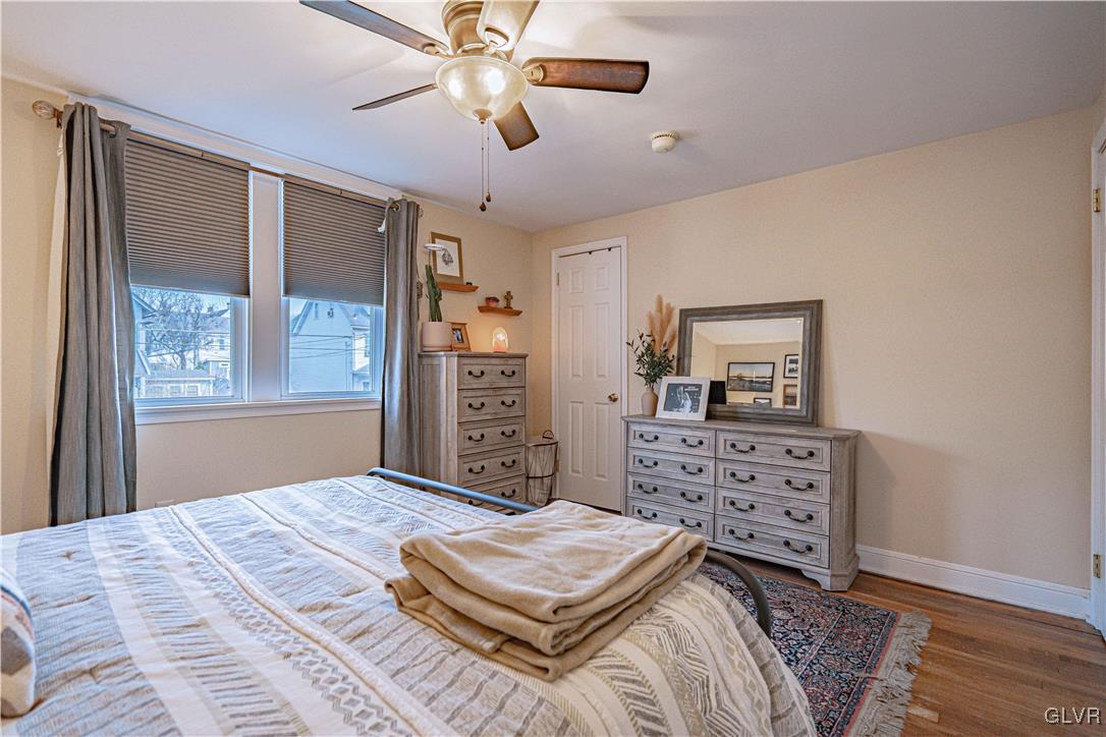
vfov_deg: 73.7
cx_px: 553
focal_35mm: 16
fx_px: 492
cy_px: 368
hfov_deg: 96.7
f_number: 4
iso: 1250
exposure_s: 1/1000
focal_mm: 16
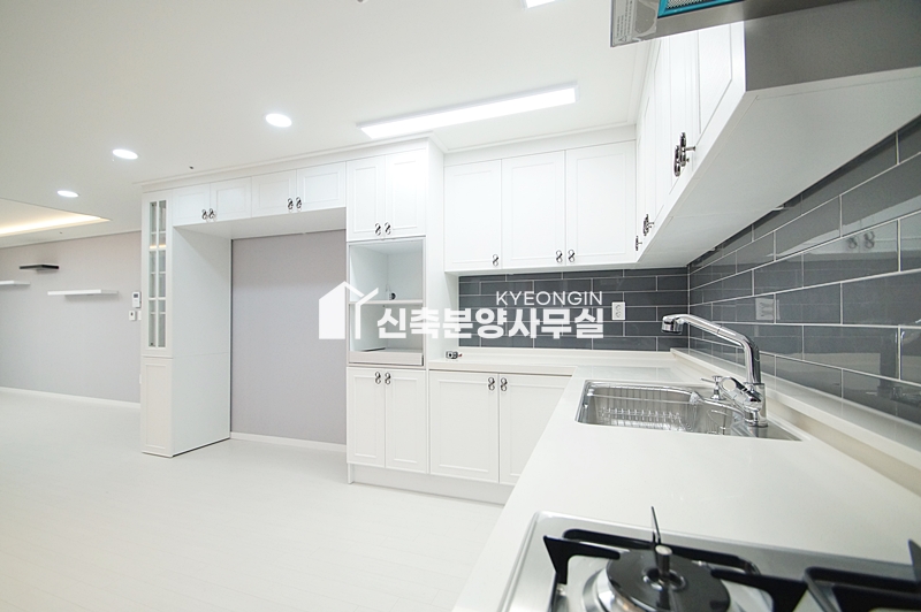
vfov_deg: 77.2
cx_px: 460
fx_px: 383
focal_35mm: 15
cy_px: 306
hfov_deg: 100.4
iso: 800
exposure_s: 1/160
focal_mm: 10
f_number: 4
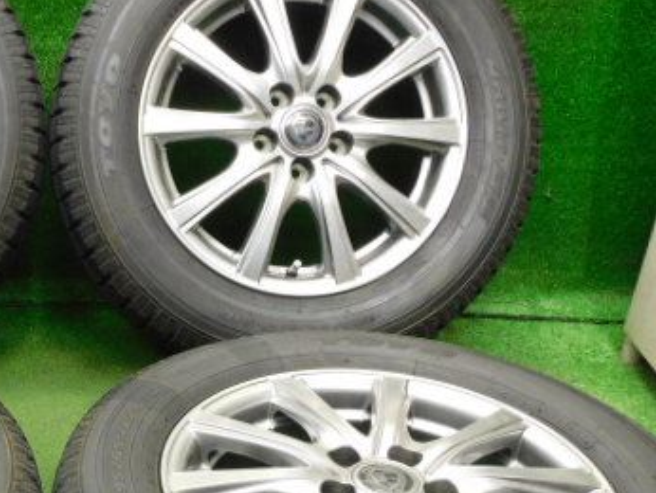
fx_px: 1157
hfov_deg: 30.1
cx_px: 51
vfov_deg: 23.7
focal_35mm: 61
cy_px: 387
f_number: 3.6
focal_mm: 5.9
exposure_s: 1/15
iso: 400
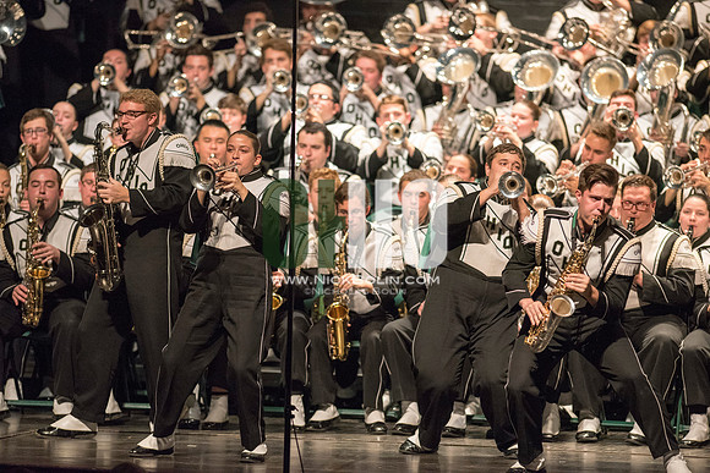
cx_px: 355
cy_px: 236
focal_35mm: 300
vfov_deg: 4.6
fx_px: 5918
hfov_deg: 6.9
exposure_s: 1/500
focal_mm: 300
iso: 4000
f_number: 2.8
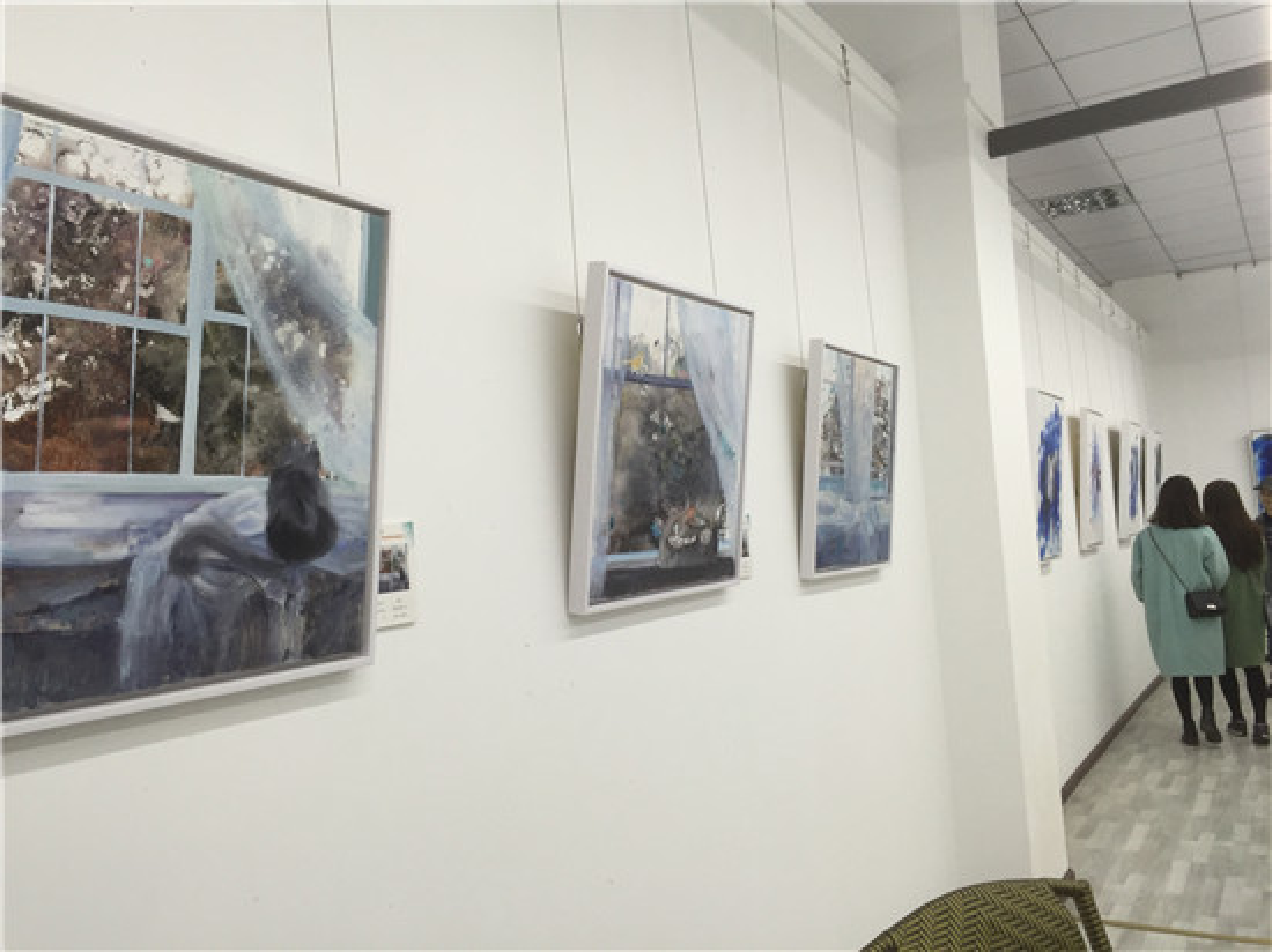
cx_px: 636
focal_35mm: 29
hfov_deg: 61.7
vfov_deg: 48.2
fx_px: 1065
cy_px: 476
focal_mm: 4.15
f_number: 2.2
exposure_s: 1/100
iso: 50
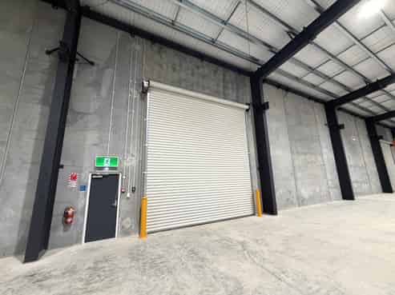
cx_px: 198
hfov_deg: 102.1
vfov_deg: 85.6
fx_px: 160
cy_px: 148
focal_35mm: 14
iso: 320
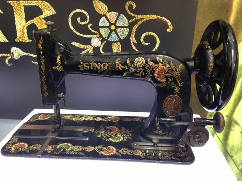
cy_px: 90
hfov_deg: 55.4
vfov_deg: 42.9
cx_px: 121
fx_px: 231
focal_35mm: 33
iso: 200
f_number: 2.4
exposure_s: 1/20
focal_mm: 4.13
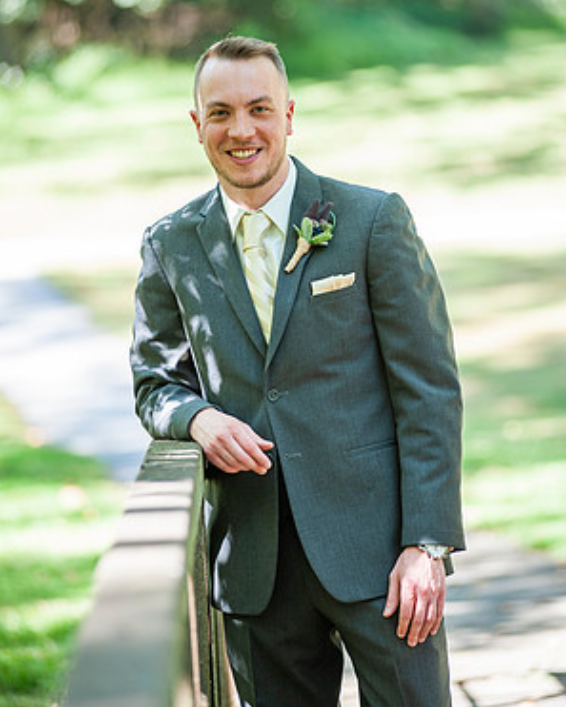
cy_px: 299
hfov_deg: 9.4
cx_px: 283
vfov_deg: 11.7
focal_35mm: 165
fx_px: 3454
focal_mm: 145
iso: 160
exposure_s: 1/160
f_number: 3.2
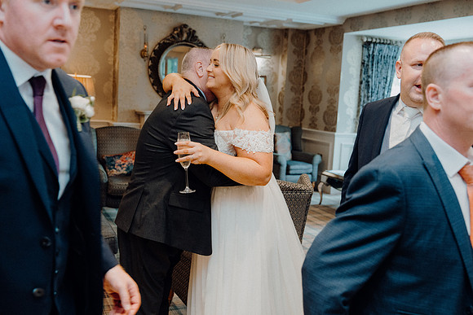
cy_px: 158
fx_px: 513
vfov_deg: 34.2
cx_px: 236
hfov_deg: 49.5
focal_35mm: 39
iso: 2500
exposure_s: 1/160
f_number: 3.5
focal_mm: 39
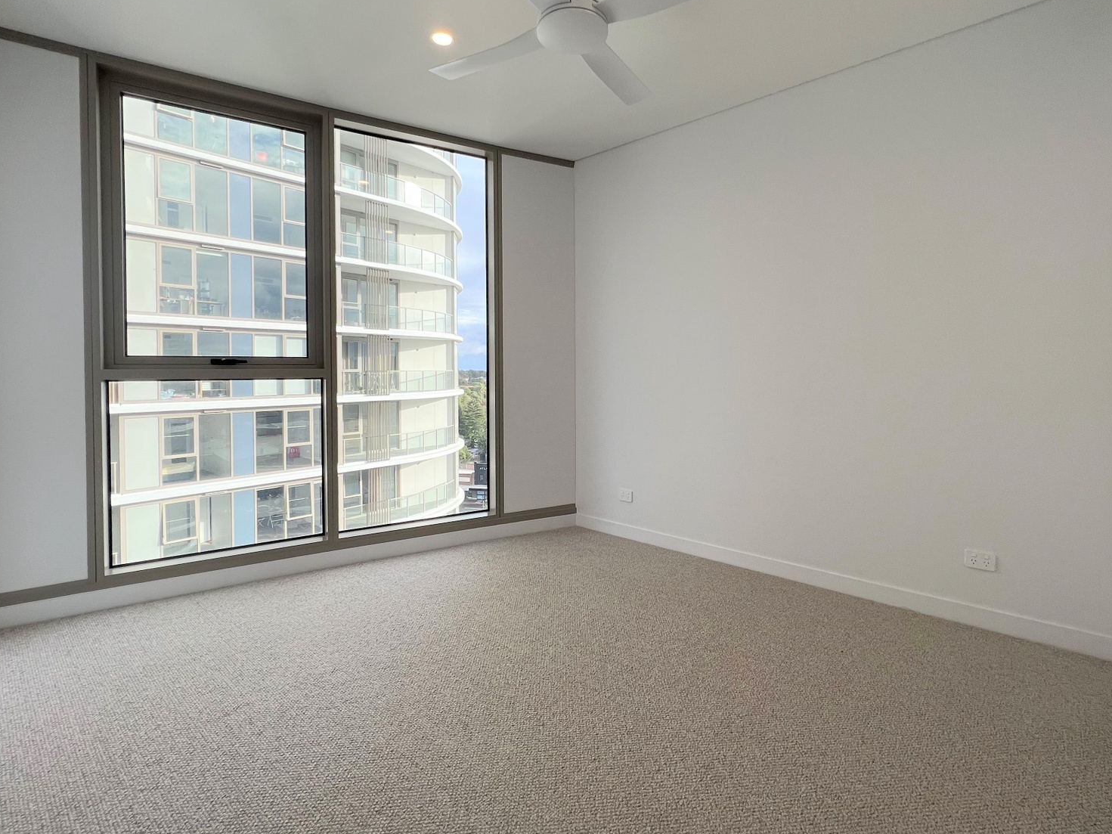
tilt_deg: -2.0
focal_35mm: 16
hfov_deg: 94.3
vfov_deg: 77.9
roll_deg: +0.3
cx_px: 602
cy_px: 381
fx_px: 514
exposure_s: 1/260
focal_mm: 1.57
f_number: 1.8
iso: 32
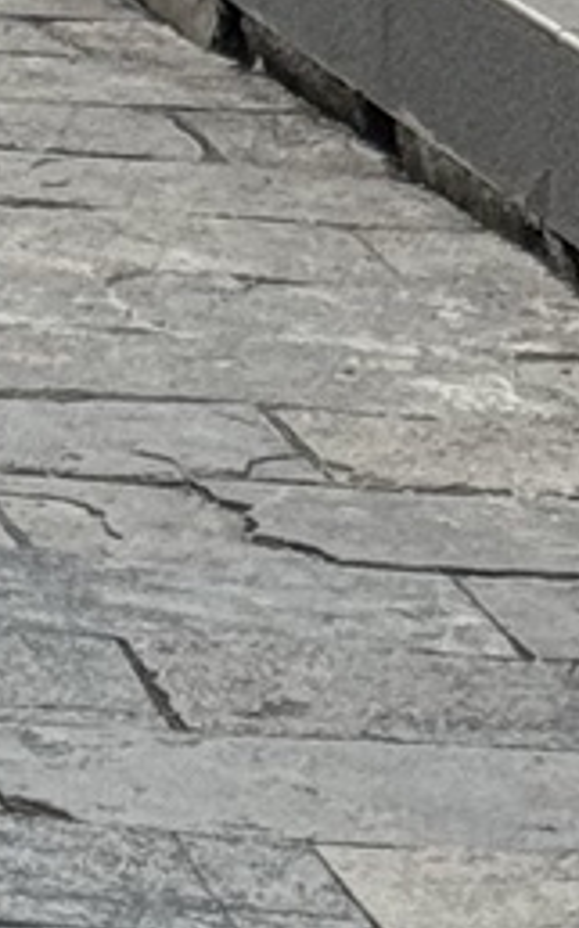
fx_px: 9959
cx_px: -1439
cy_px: -2205
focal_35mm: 394
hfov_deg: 3.2
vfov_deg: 5.0
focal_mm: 6.76
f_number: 1.78
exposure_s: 1/121
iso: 64
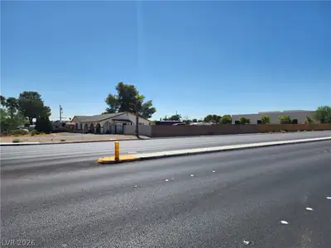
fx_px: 220
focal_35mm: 23
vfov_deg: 58.9
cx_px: 166
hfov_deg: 73.9
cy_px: 124
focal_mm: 6.4
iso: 12
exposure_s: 1/1480
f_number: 1.8
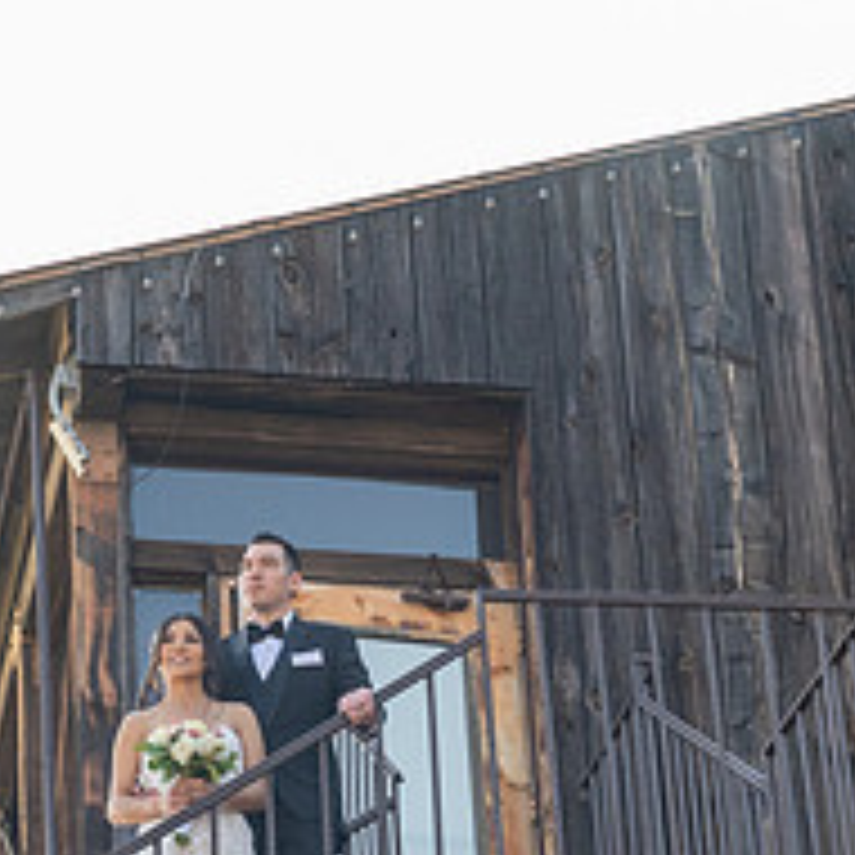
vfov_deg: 13.9
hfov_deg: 14.2
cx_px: 320
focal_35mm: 123
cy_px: 931
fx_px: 3437
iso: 200
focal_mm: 24
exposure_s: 1/200
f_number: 7.1
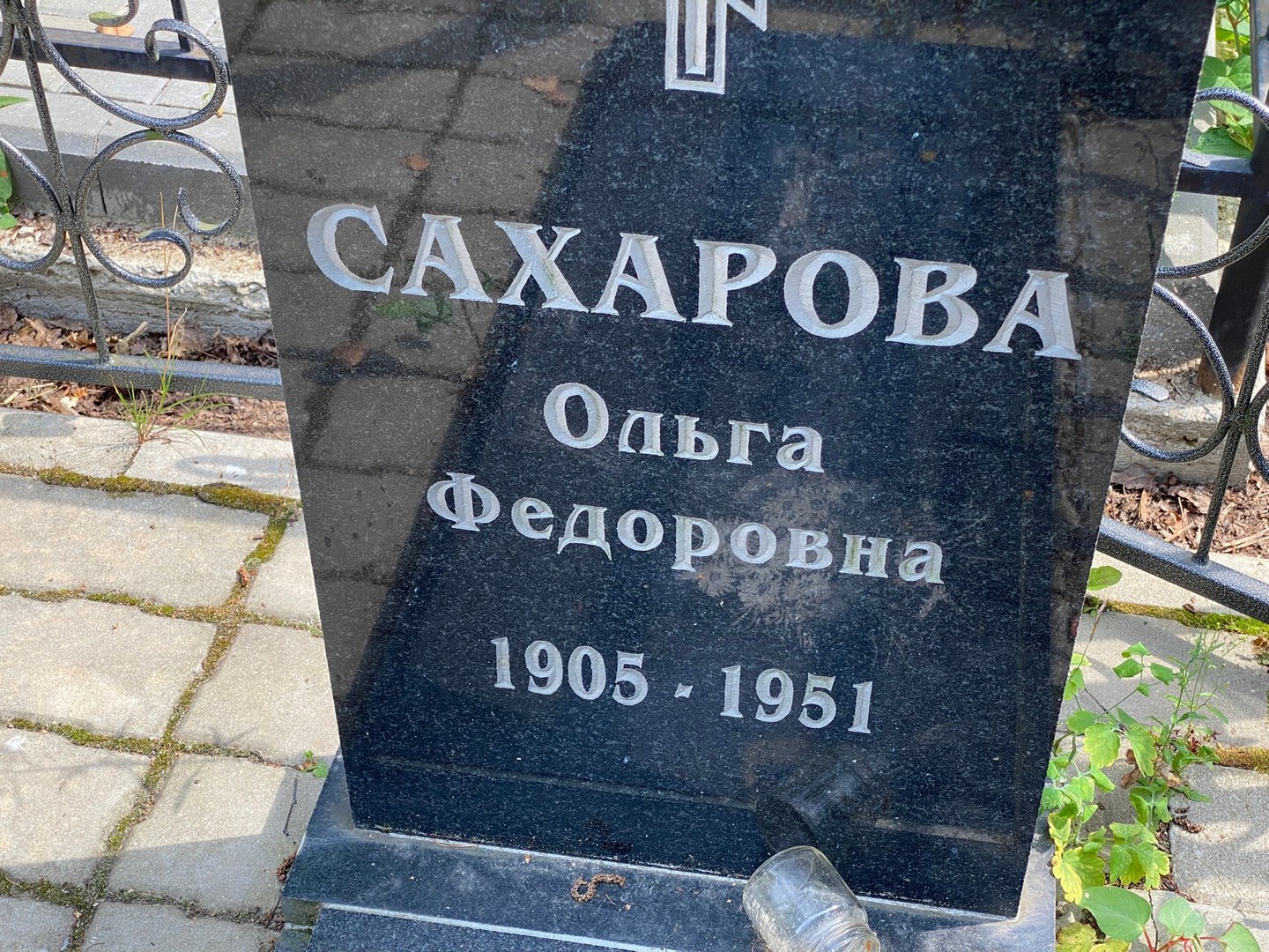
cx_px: 634
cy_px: 476
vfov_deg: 28.0
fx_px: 1906
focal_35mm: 52
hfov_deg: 36.8
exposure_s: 1/258
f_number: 2
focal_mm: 6
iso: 20
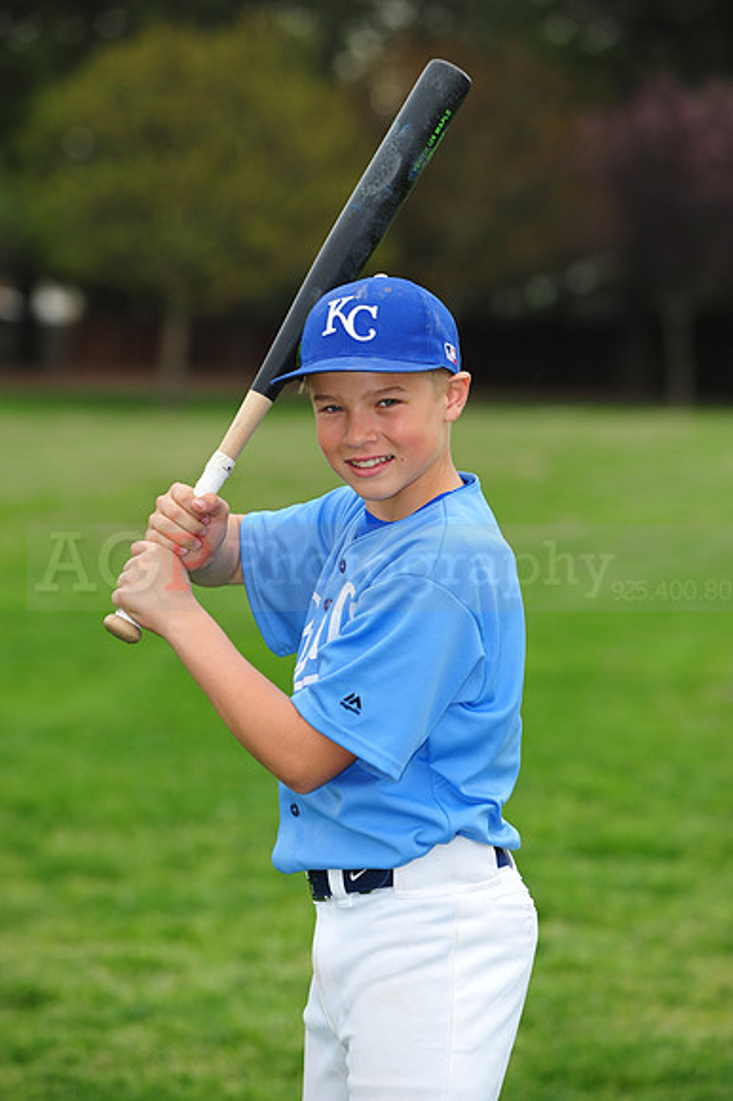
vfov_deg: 12.5
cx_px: 366
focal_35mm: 165
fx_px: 5045
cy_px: 550
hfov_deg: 8.3
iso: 400
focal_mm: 165
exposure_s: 1/640
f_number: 5
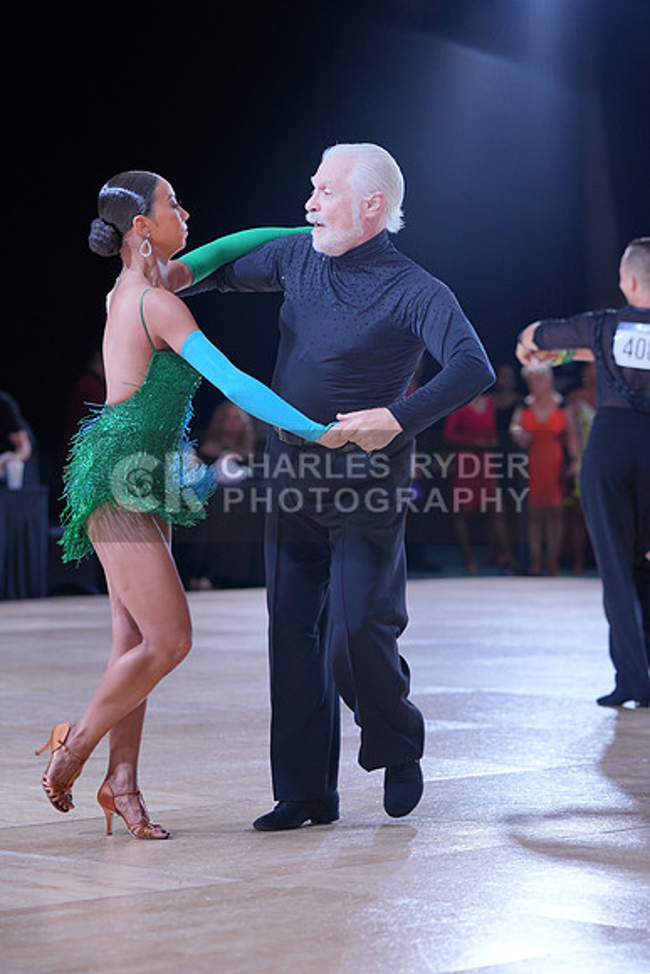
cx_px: 325
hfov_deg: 11.4
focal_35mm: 120
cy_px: 487
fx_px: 3248
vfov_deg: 17.1
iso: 800
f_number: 4
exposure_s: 1/400
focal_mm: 120
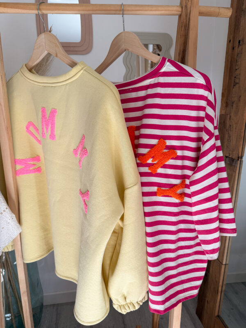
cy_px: 164
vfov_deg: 71.6
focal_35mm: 24
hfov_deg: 56.8
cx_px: 123
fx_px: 227
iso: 64
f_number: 1.8
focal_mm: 6.76
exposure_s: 1/120
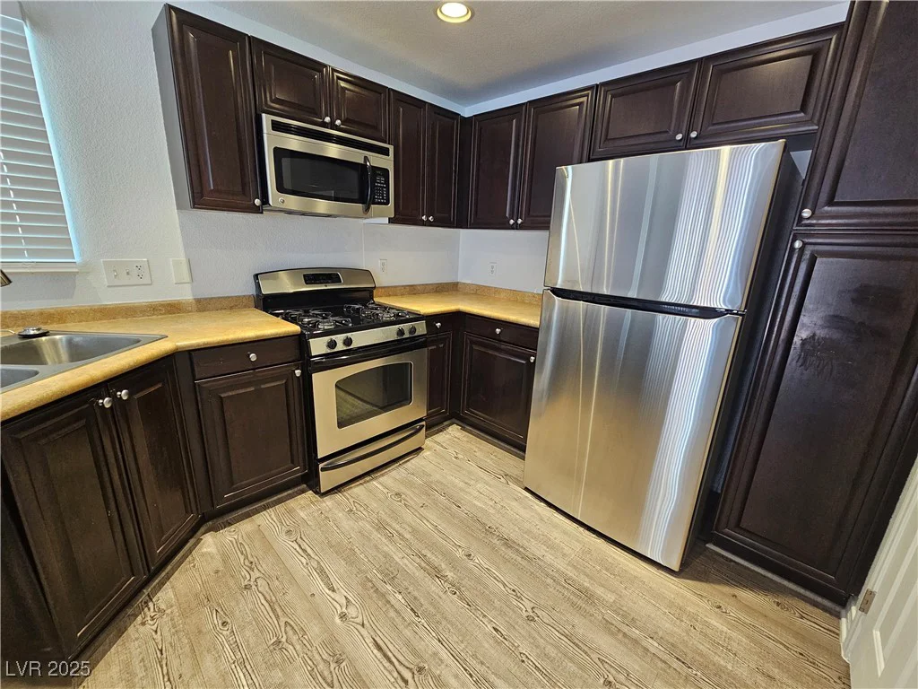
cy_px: 344
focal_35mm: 13
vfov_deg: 89.9
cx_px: 459
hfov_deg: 106.2
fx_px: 345
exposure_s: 1/60
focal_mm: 2.2
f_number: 2.2
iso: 200
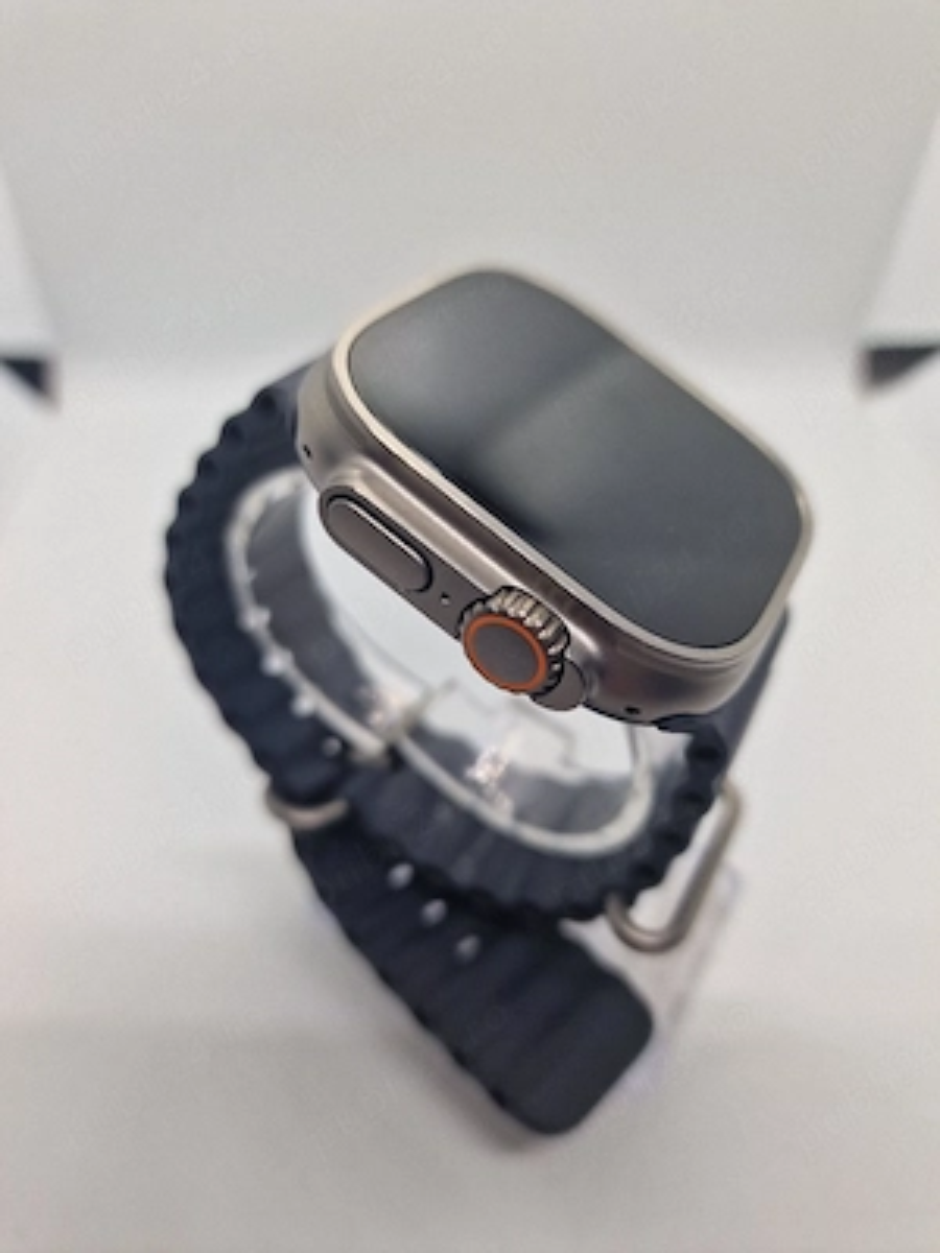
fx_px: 833
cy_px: 626
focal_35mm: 23
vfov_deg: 73.9
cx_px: 470
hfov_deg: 58.9
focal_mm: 6.4
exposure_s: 1/182
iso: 50
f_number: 1.8
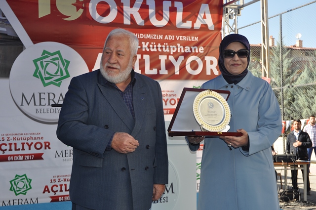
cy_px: 105
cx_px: 158
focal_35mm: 52
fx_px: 460
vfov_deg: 25.7
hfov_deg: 37.9
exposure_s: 1/200
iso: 200
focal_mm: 35
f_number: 7.1
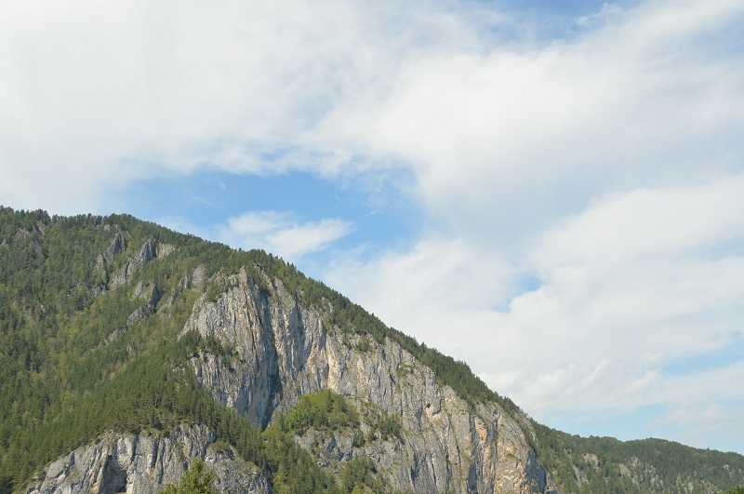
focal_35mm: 51
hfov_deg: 38.9
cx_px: 372
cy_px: 247
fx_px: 1053
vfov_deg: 26.4
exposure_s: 1/250
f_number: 8
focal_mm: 34
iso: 100
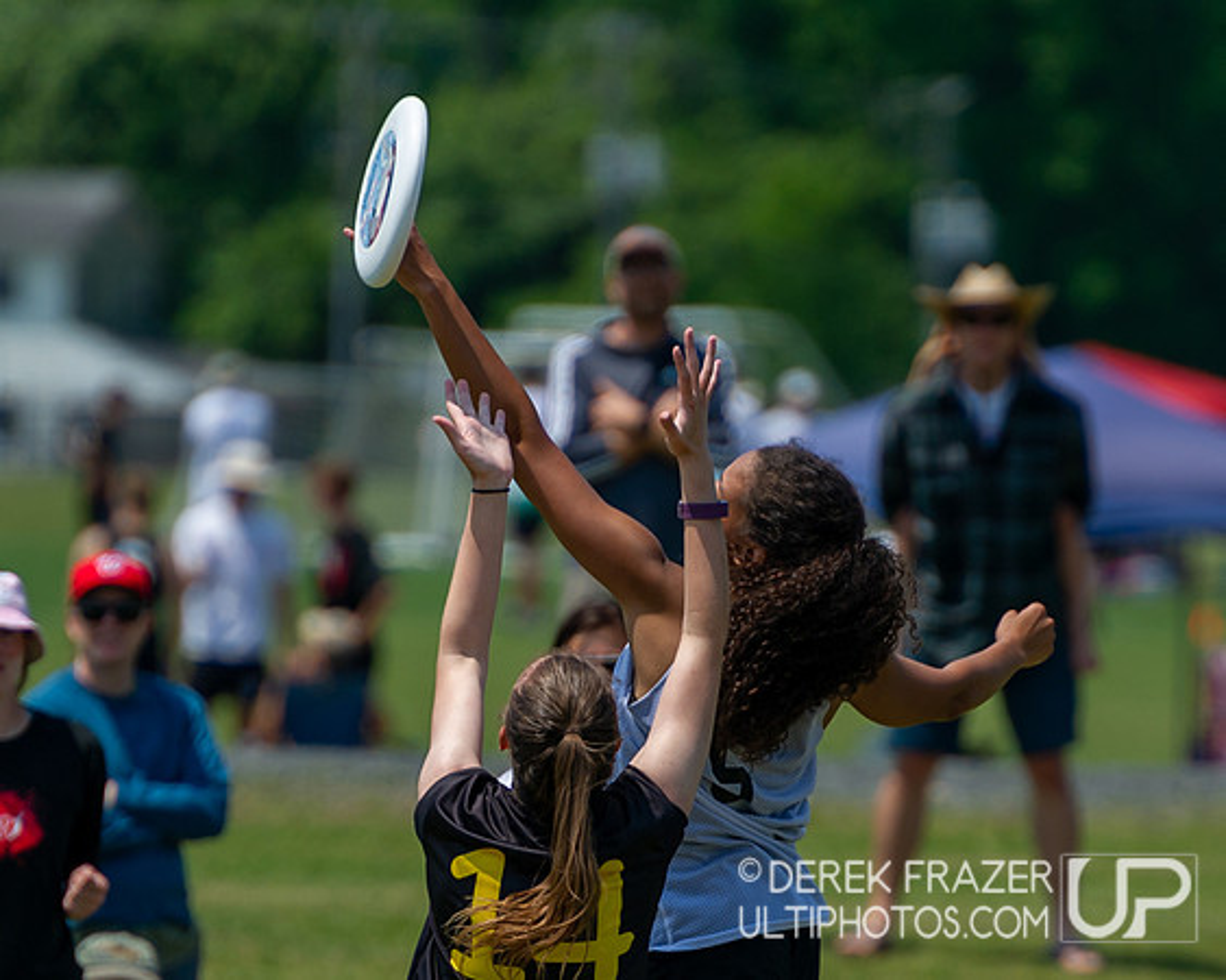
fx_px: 24092
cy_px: 869
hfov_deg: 2.9
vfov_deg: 2.3
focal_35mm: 664
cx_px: 568
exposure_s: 1/2500
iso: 200
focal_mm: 280
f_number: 4
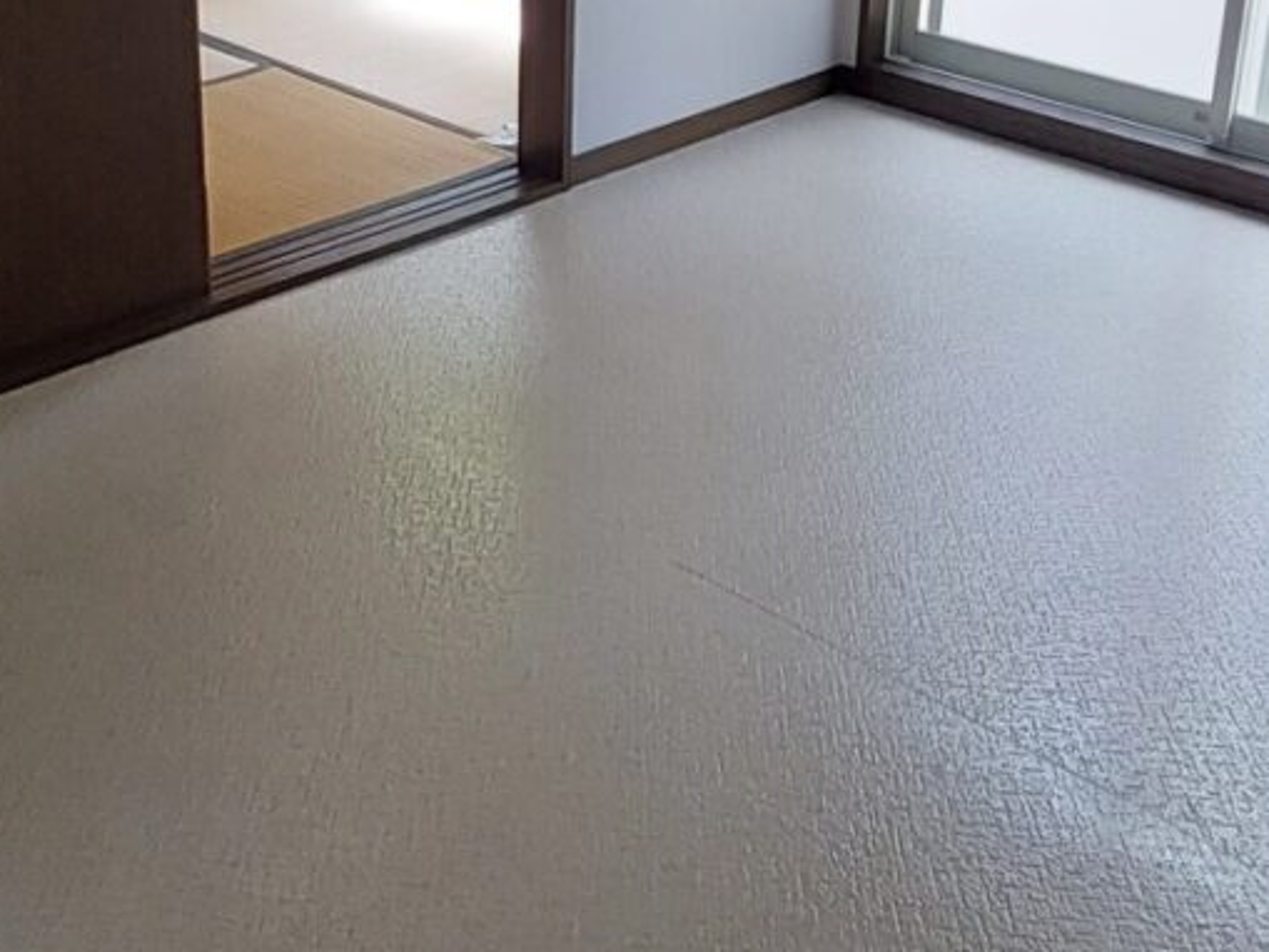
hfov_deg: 40.9
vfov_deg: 30.5
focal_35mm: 46
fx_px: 1687
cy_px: 142
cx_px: 471
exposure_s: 1/60
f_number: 2.2
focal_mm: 1.74
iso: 50
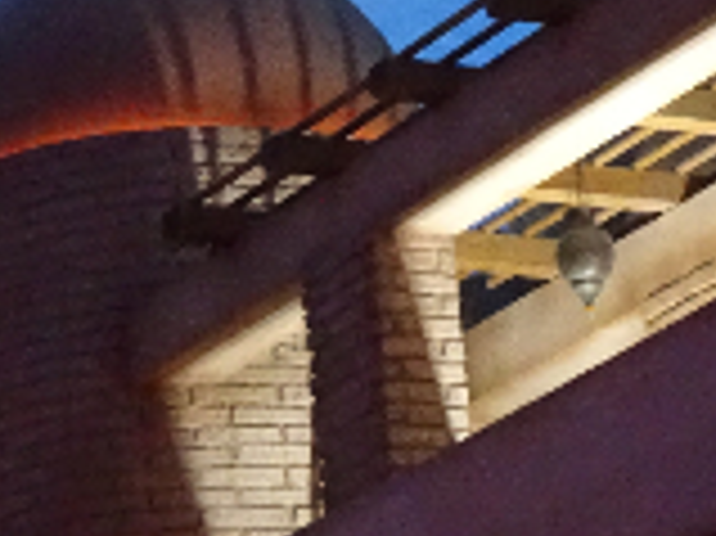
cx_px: -666
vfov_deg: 5.9
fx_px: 5208
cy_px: 536
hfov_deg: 7.6
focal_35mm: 252
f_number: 4.5
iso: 800
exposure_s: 1/30
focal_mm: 8.51
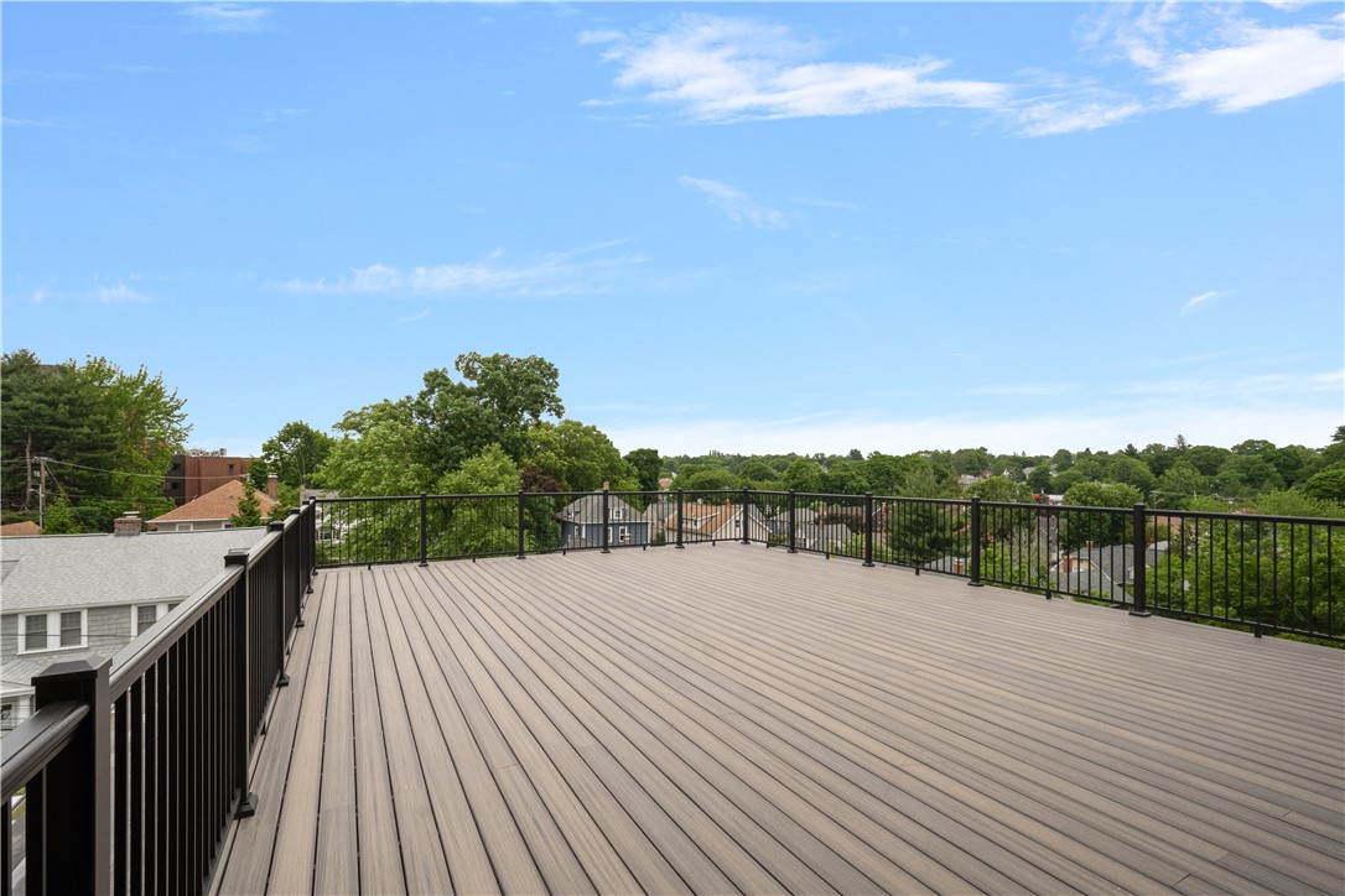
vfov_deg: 77.3
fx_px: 560
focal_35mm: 15
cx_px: 672
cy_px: 448
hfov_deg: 100.4
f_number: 10
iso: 400
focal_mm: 10
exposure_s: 1/320
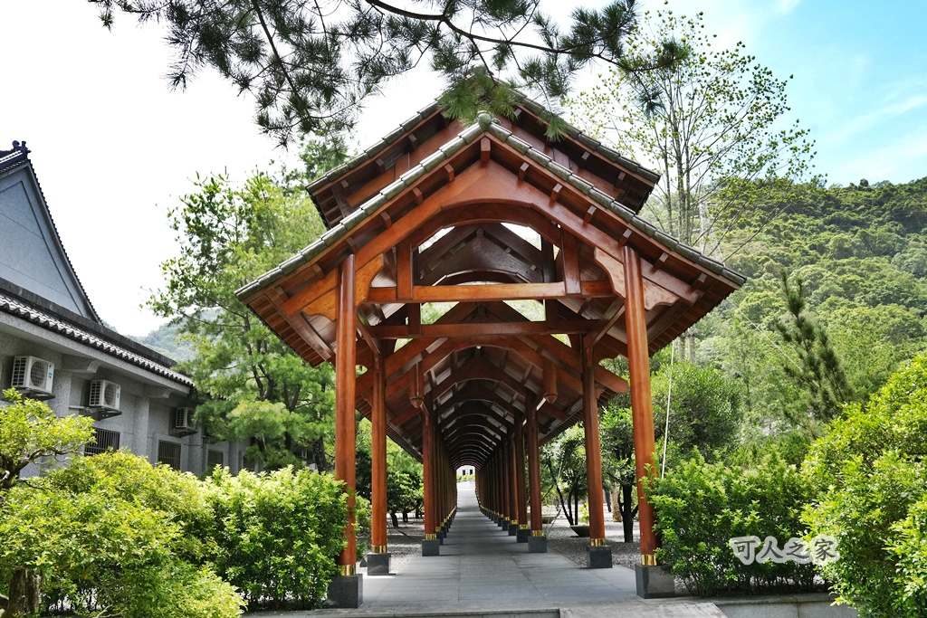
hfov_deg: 64.4
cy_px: 309
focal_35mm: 29
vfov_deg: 45.5
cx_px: 464
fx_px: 737
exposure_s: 1/1000
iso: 2500
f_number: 8
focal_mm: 28.6
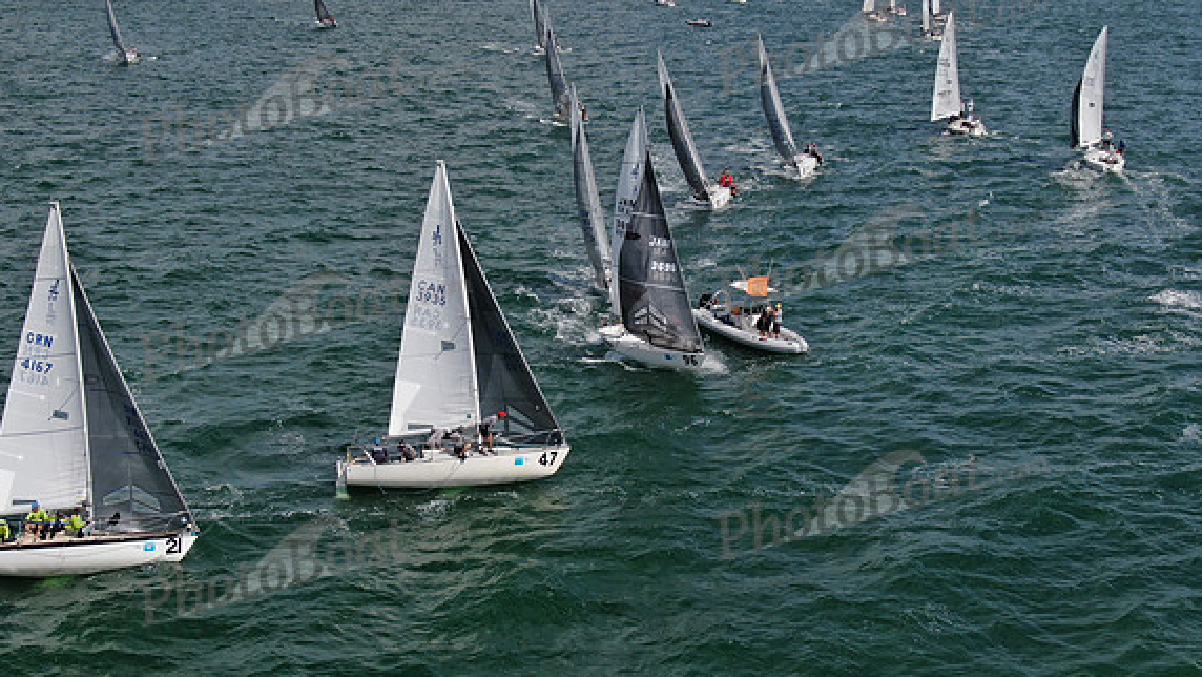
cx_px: 595
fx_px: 1690
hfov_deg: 39.2
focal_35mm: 53
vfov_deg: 22.6
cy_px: 409
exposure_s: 1/1250
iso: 100
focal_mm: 8.6
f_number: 3.8
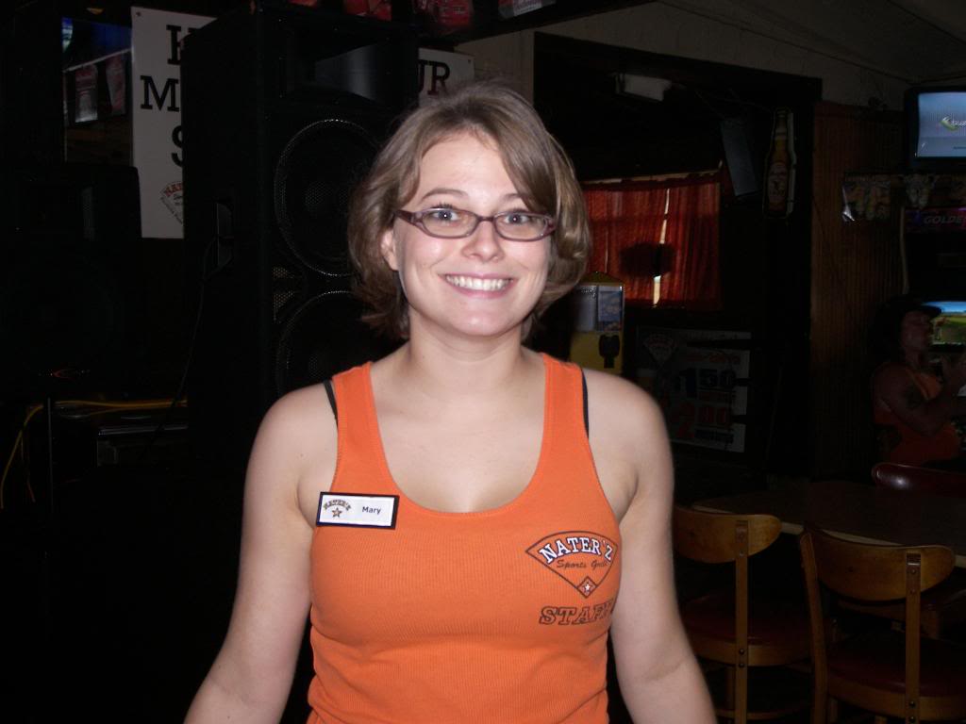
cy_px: 362
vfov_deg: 32.2
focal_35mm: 45
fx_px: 1256
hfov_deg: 42.1
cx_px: 483
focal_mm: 9.4
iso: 100
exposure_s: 1/40
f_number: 3.6
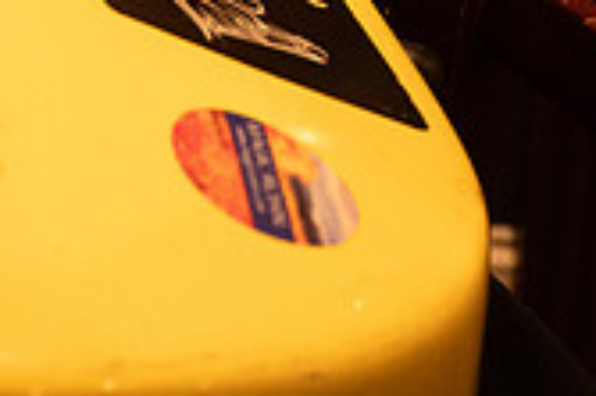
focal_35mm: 132
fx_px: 2183
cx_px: -54
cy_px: -257
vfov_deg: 9.9
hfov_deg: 15.2
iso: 6400
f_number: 8
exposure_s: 1/40
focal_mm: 38
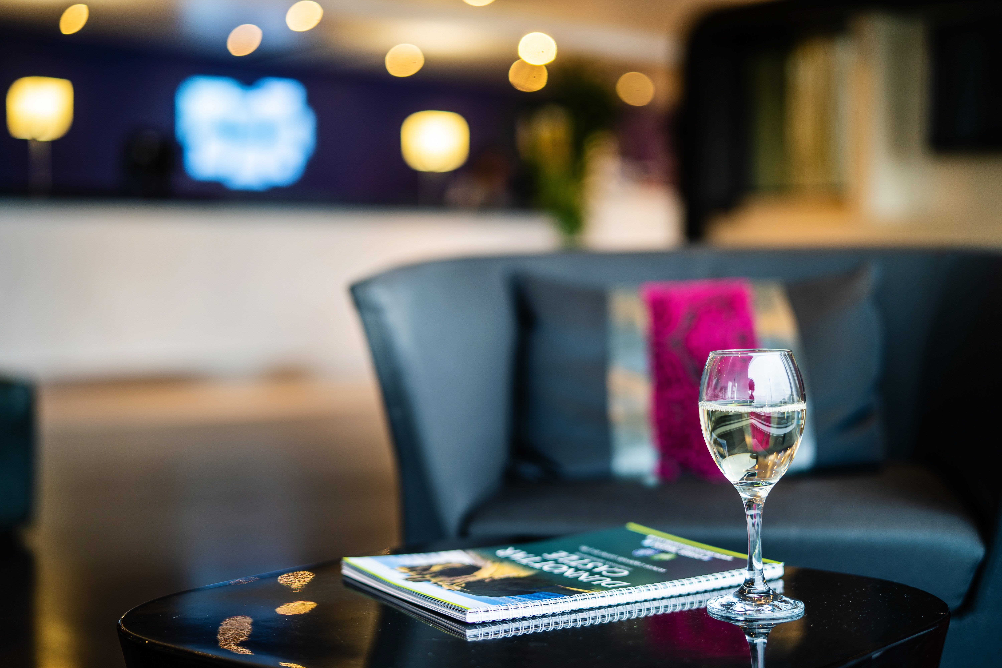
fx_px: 1392
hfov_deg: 39.6
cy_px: 334
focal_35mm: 50
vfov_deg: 27.0
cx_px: 501
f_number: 1.4
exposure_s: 1/80
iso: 125
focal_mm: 50
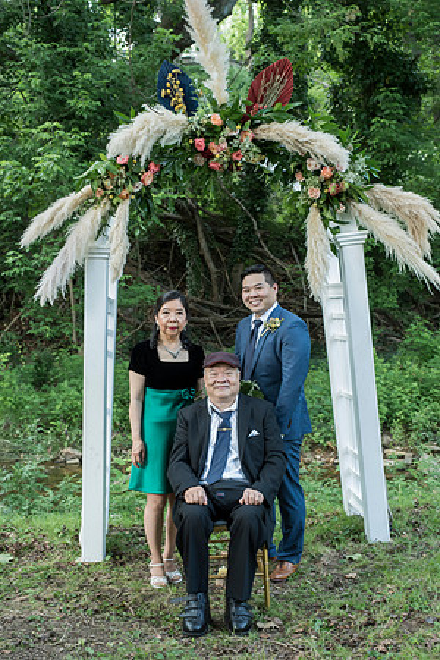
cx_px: 220
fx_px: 917
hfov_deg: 27.0
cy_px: 330
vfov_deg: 39.6
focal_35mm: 50
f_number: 5.6
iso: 1250
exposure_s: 1/100
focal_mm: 50
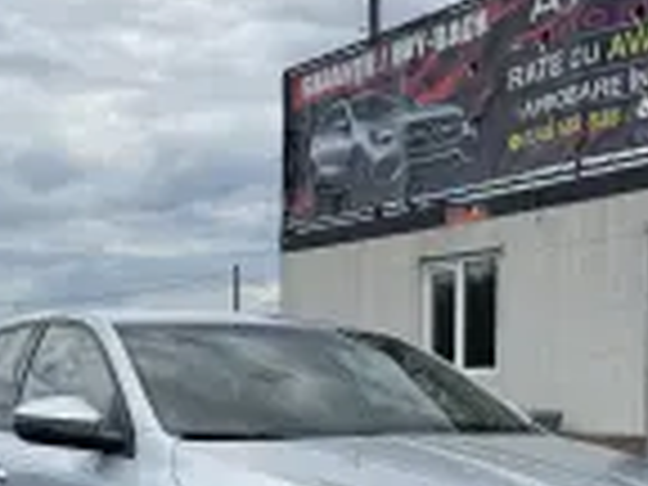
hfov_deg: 32.0
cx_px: 410
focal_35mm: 60
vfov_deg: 23.5
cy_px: 468
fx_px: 1123
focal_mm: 6.76
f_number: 1.78
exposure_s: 1/6173
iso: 80
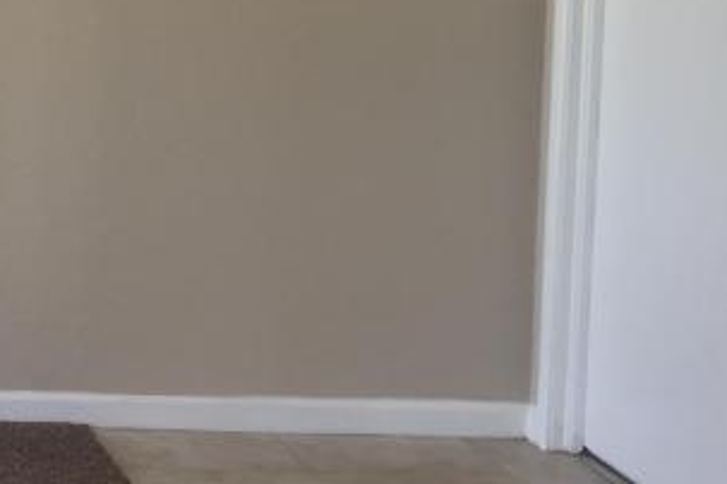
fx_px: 2060
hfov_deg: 17.8
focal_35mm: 102
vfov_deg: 13.1
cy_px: -91
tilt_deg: -3.7
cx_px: -372
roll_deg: -1.2
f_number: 2.2
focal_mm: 4.15
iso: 32
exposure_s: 1/40
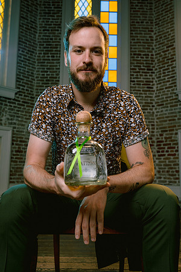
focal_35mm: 35
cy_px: 136
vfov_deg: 54.4
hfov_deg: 37.9
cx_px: 90
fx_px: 264
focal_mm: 35
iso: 200
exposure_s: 1/160
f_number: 5.6
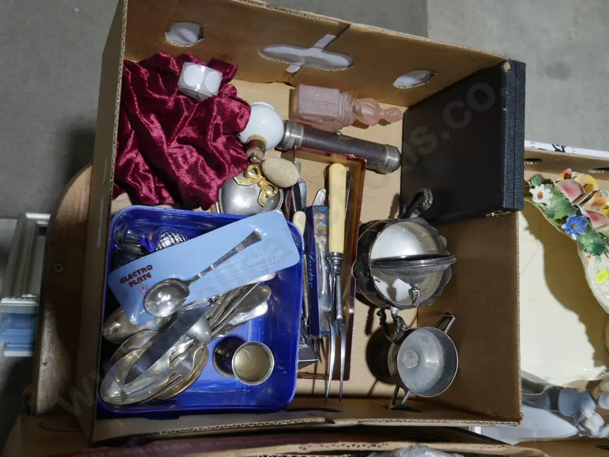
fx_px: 669
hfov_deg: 49.0
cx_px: 304
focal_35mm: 38
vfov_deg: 37.7
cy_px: 228
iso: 200
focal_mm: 19
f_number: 4.1
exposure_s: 1/80
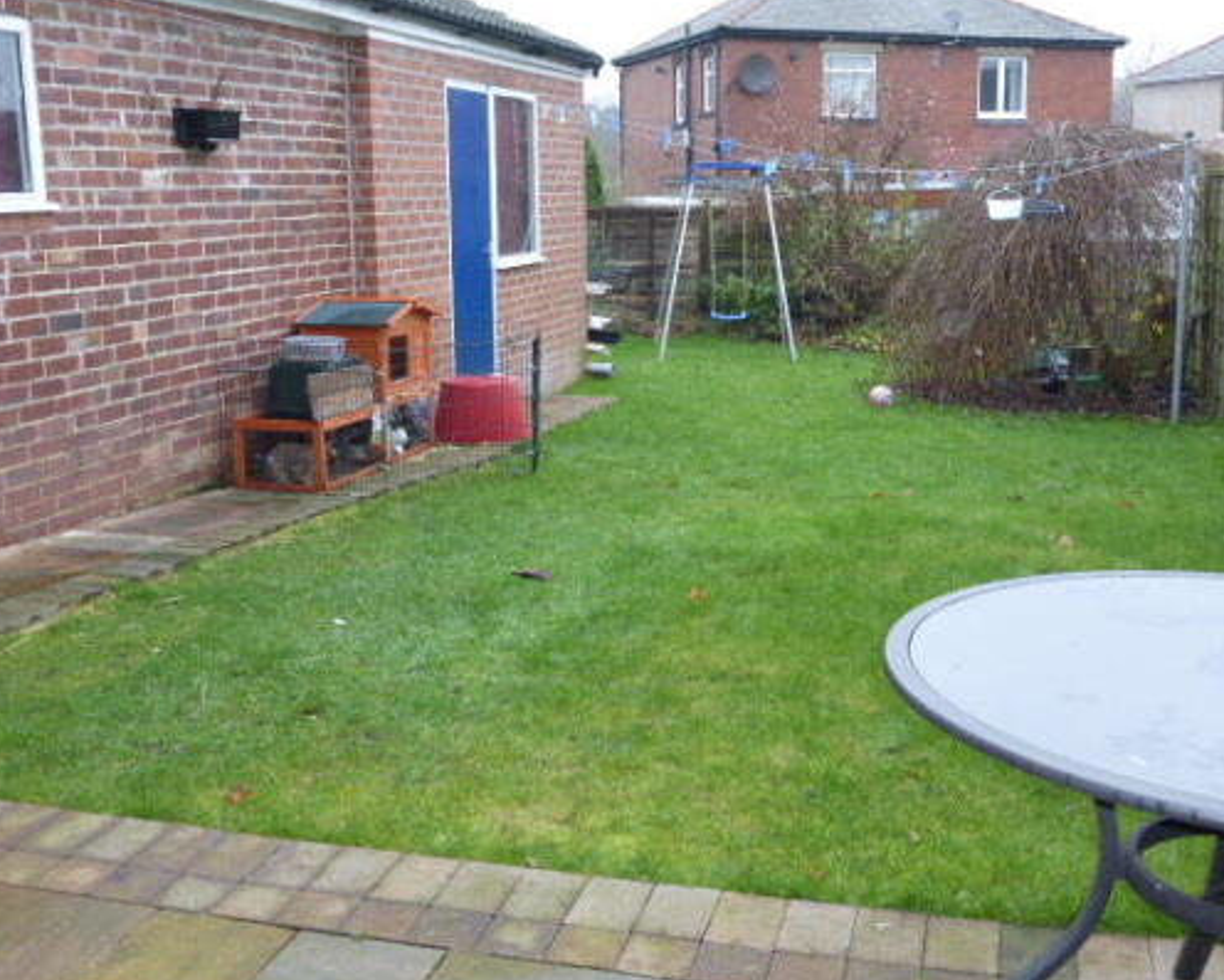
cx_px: 640
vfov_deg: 38.2
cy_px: 483
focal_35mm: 39
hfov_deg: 46.8
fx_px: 1413
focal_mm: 6.1
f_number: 3.7
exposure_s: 1/60
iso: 500
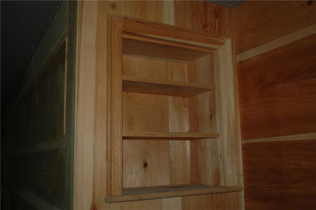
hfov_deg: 53.2
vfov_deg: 36.8
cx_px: 158
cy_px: 105
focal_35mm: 36
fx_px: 316
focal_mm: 24
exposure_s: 1/60
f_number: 4.2
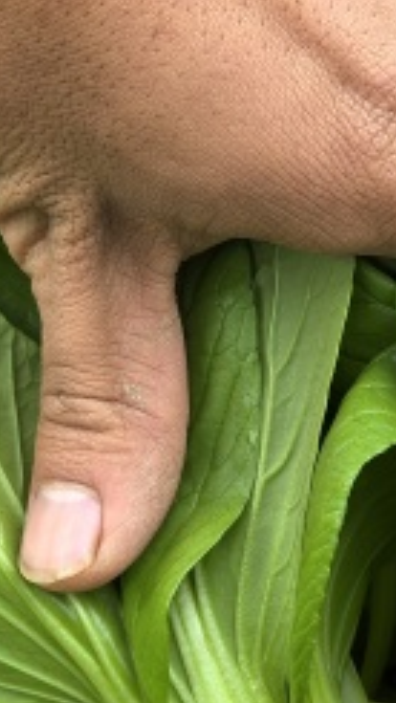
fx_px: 1790
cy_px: 626
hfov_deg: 12.1
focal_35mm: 96
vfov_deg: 21.7
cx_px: 560
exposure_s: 1/100
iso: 125
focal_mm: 6.98
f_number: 2
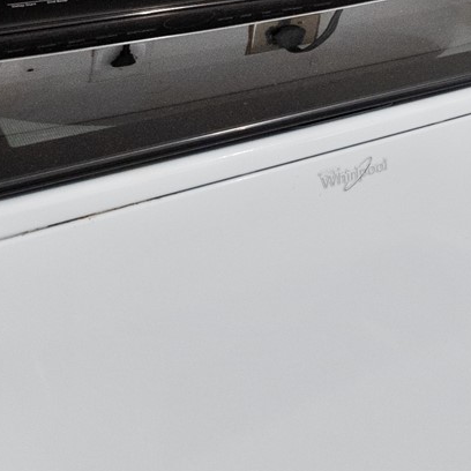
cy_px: -133
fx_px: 816
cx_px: 854
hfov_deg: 21.2
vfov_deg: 27.2
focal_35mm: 53
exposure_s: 1/15
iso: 800
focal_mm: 10
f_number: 8
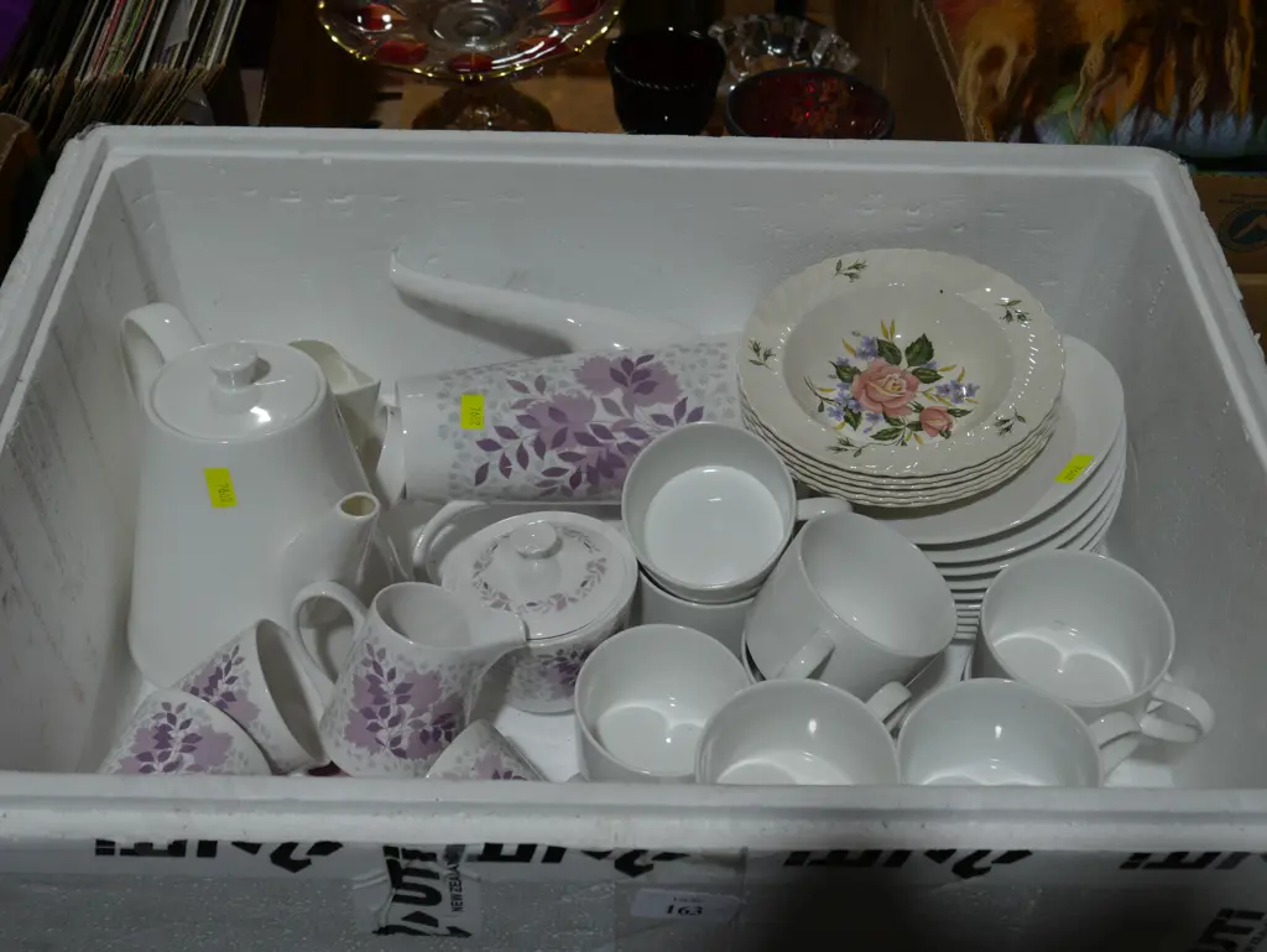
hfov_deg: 46.8
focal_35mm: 40
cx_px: 634
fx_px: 1465
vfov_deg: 36.0
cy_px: 476
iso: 200
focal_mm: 20
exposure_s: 1/160
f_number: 5.6
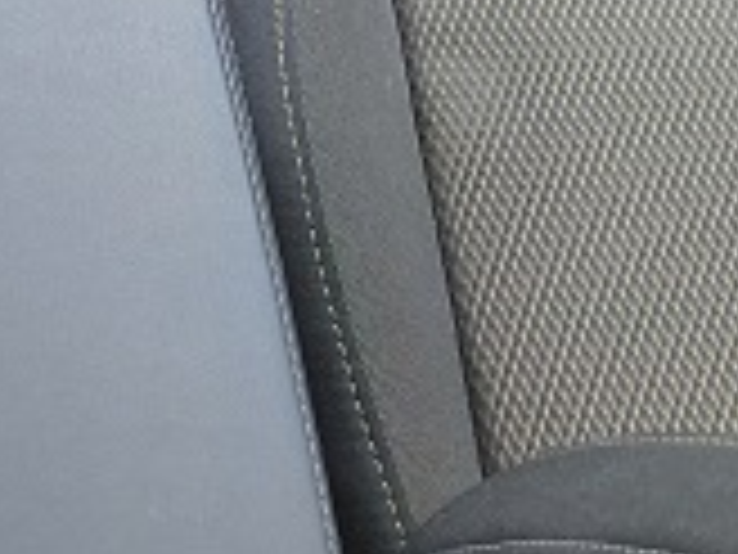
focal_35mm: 126
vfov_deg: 10.2
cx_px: -454
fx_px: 2686
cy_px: -799
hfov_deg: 14.3
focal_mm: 5.35
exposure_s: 1/436
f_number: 1.7
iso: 50
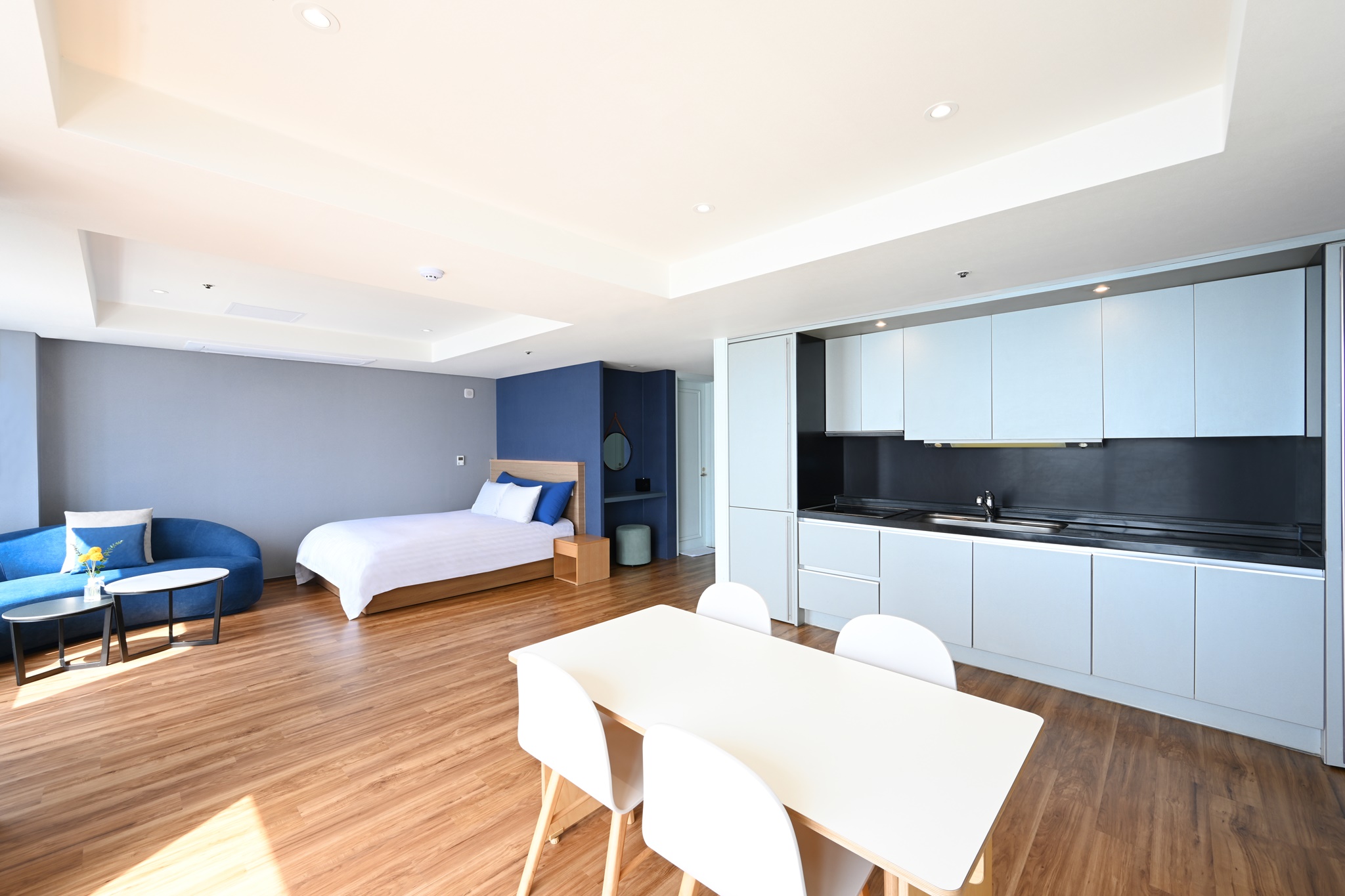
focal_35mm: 14
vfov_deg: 81.2
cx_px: 672
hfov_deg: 104.3
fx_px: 523
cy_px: 448
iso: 64
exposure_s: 1/8
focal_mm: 14
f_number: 10
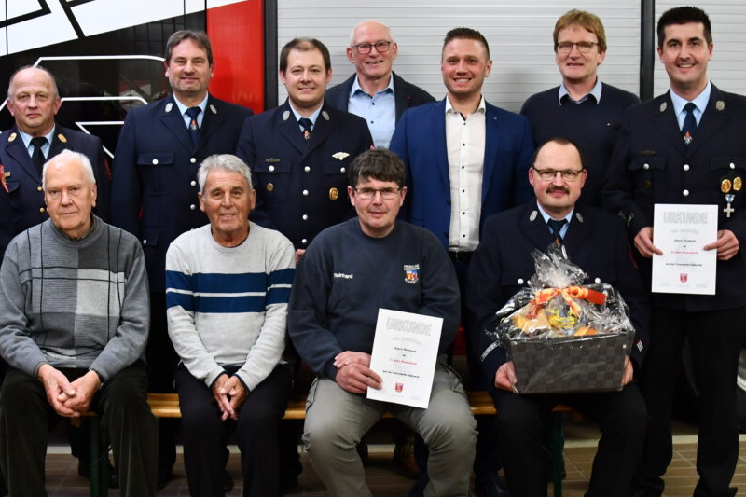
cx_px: 316
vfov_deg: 25.0
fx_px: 1119
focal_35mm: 54
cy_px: 284
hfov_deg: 36.8
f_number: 3.5
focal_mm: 18
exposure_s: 1/50
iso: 1000
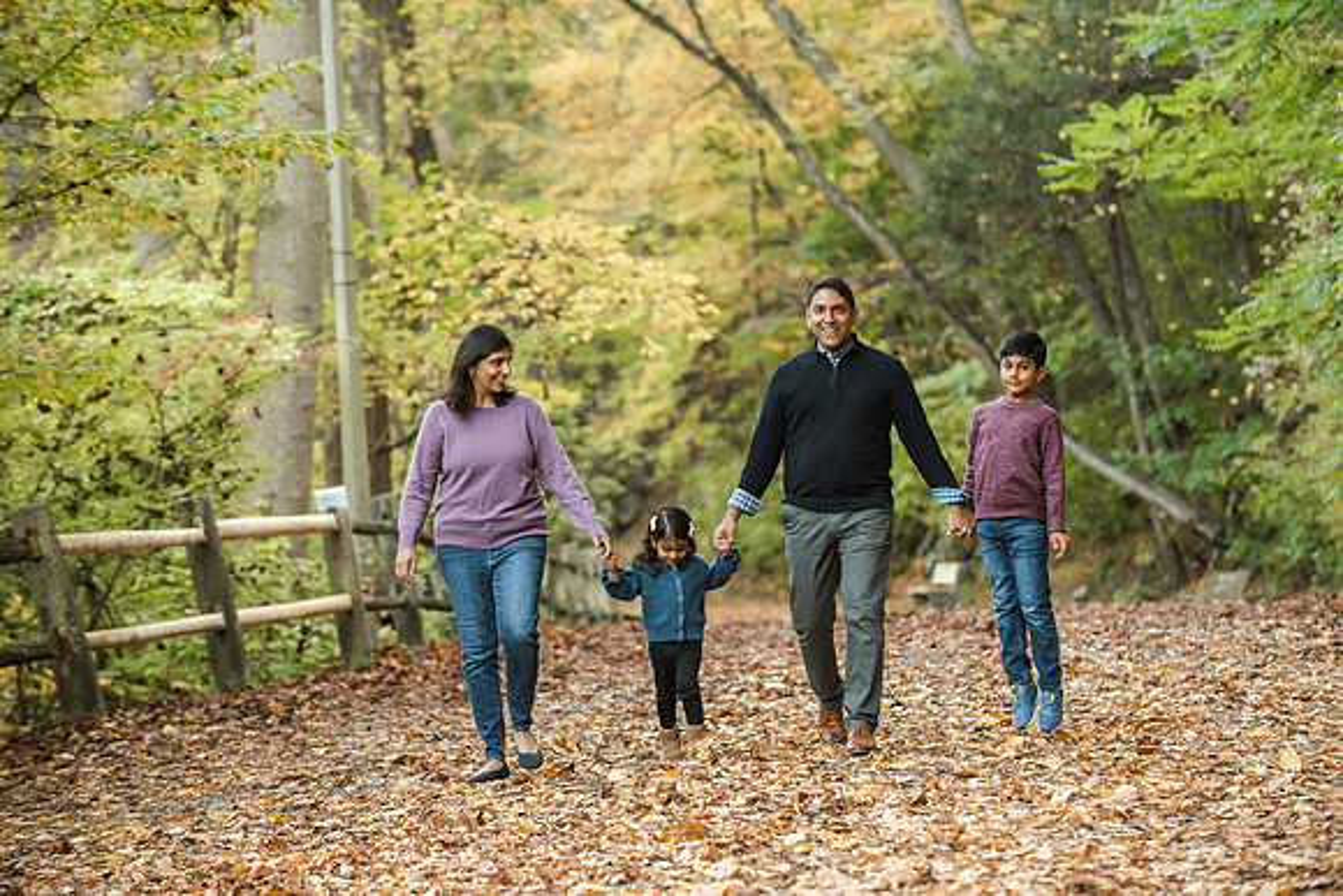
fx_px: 5037
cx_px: 672
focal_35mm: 135
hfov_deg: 15.2
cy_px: 448
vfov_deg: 10.2
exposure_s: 1/125
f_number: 4
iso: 2000
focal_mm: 135
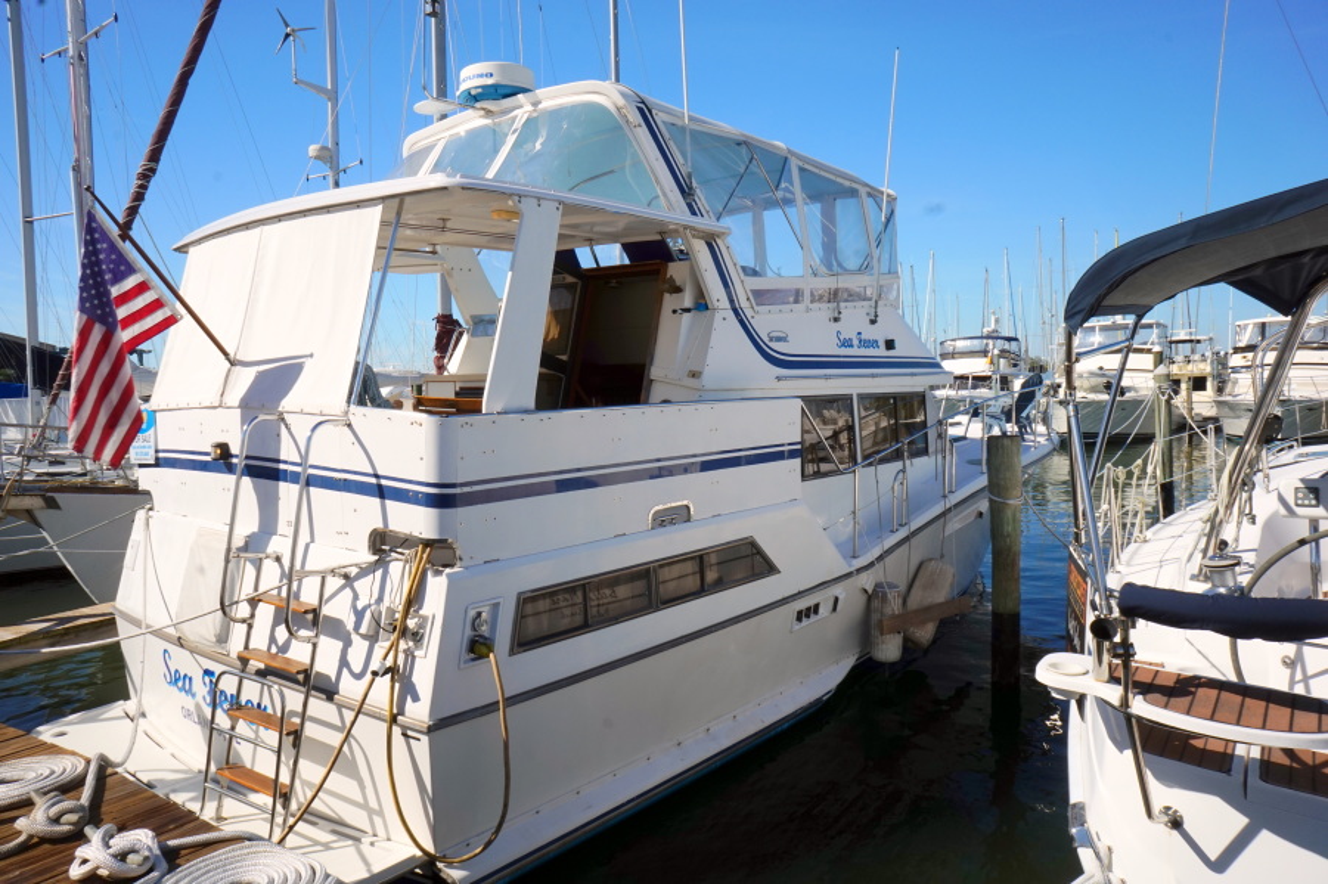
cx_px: 664
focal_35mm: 24
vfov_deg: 53.1
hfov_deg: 73.8
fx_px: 885
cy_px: 442
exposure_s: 1/60
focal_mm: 16
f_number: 16
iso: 100
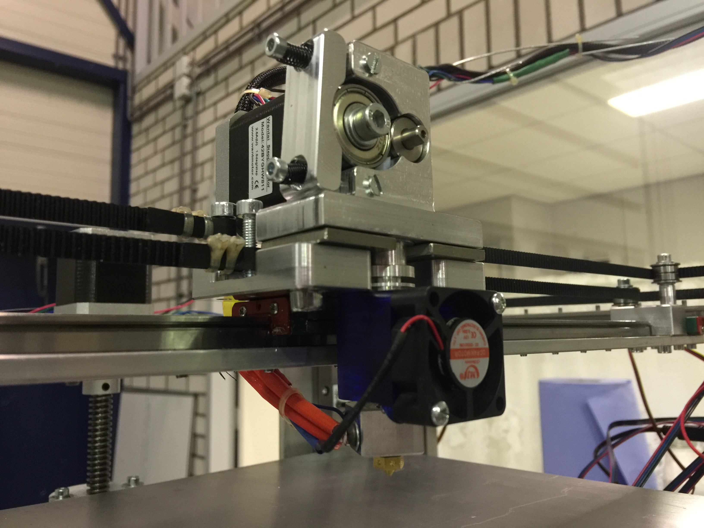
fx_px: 590
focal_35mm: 29
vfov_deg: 48.2
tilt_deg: +7.7
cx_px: 352
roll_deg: -0.2
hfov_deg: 61.7
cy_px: 264
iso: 125
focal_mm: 4.15
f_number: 2.2
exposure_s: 1/10
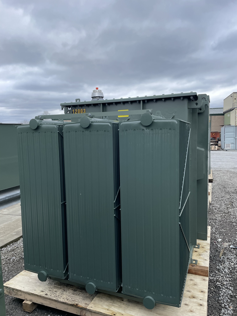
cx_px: 118
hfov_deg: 53.1
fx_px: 237
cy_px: 158
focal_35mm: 26
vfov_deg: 67.3
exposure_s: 1/1082
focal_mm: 4.2
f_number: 1.6
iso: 32
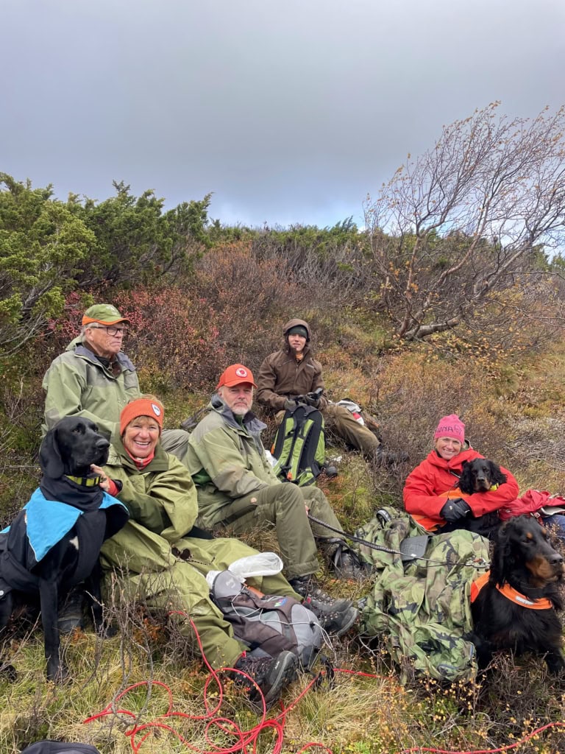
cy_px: 377
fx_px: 566
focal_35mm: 26
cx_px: 282
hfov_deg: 53.1
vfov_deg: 67.3
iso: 32
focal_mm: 4.2
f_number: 1.6
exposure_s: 1/629
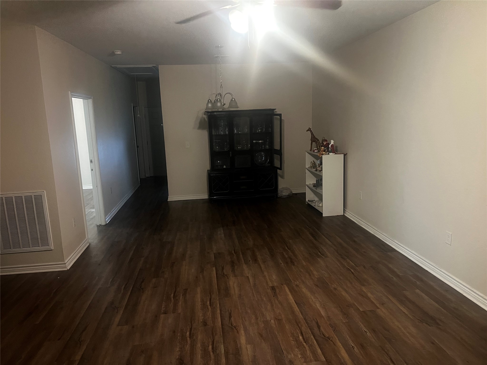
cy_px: 182
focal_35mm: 26
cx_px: 244
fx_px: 366
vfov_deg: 53.1
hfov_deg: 67.3
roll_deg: +2.3
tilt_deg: -10.2
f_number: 1.5
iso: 500
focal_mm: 5.7
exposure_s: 1/30
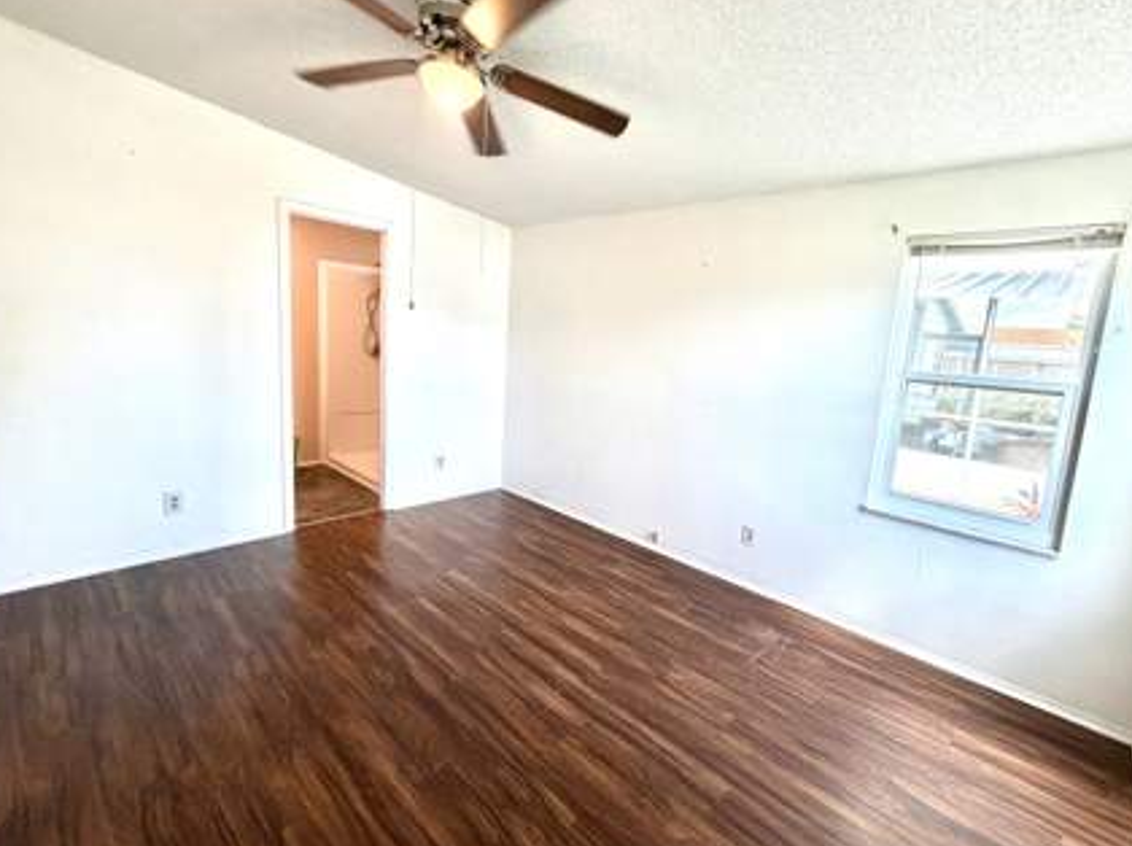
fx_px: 523
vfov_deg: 78.0
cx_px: 609
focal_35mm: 16
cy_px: 405
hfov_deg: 94.4
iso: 160
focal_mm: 2.22
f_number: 2.2
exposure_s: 1/120
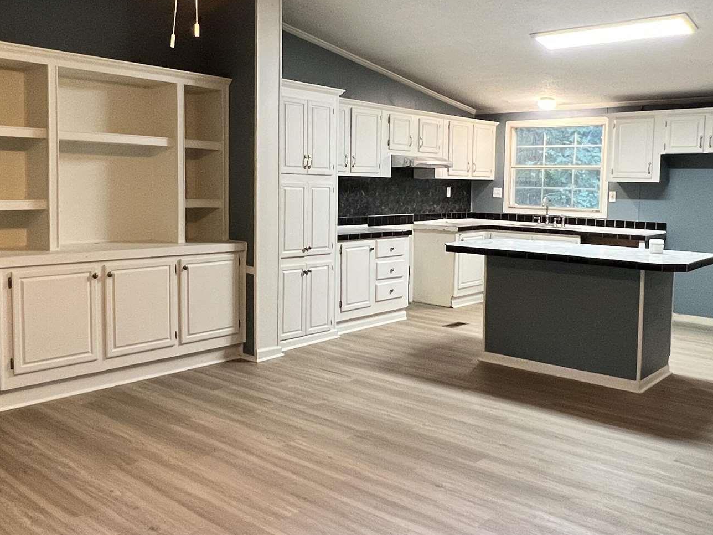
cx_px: 388
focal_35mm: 31
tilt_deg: -4.5
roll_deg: -1.0
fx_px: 639
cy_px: 233
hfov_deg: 58.3
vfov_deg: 45.3
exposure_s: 1/60
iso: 250
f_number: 1.8
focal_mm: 1.57
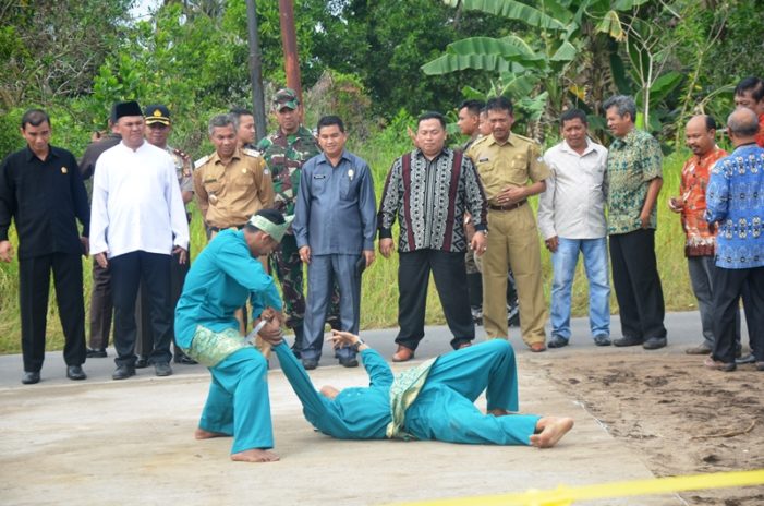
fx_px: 2382
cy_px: 253
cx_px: 382
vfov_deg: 12.1
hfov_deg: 18.2
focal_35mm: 112
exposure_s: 1/250
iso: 140
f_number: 8
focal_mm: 75
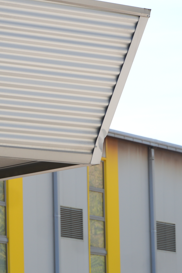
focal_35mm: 251
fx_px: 1903
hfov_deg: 5.4
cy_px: 224
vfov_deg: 8.2
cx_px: -91
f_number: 5.6
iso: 100
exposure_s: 1/125
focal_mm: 60
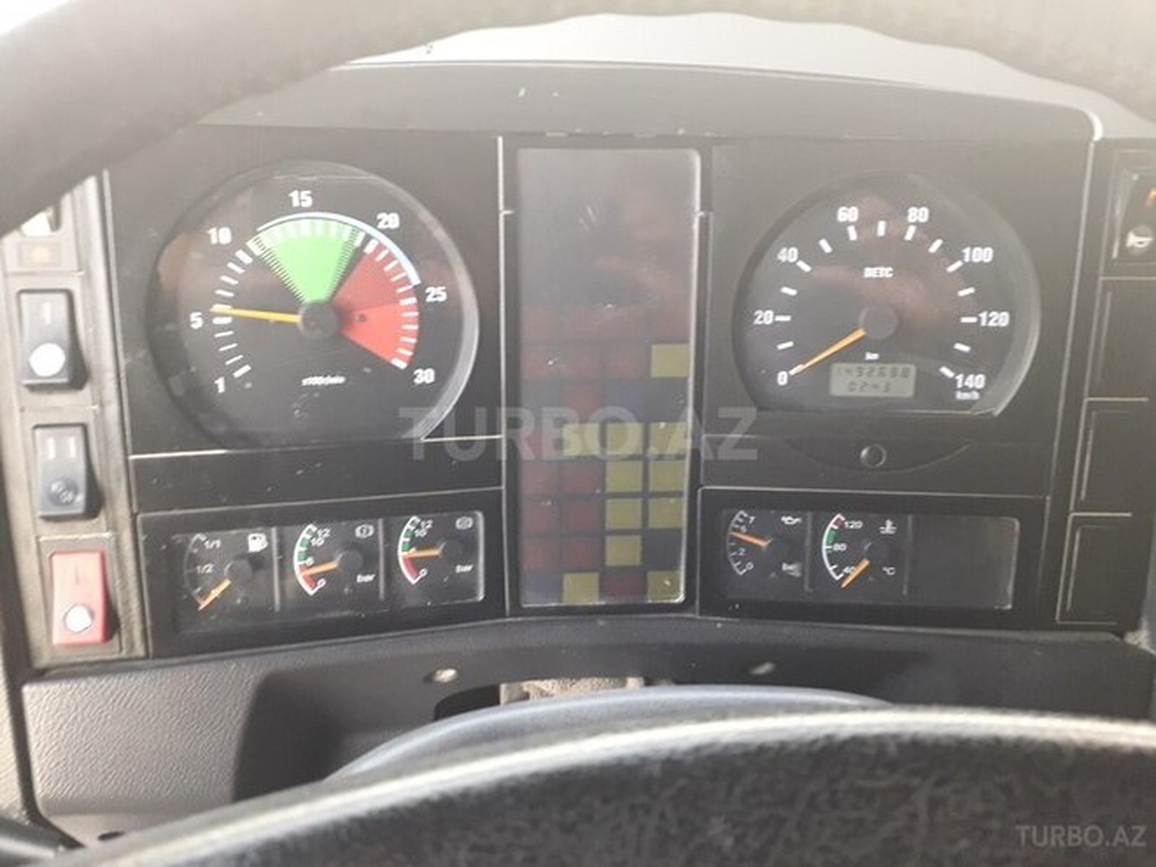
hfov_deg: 65.3
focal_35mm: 27
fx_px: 902
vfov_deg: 51.4
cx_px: 578
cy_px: 434
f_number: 1.9
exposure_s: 1/25
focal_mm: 3.6
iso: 200
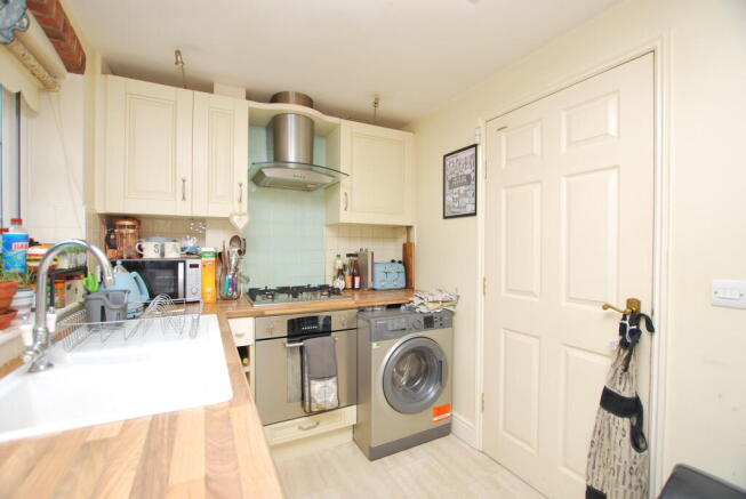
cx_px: 373
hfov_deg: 100.3
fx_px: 311
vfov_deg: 77.5
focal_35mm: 15
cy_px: 250
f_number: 4
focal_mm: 10
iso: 100
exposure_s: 1/60
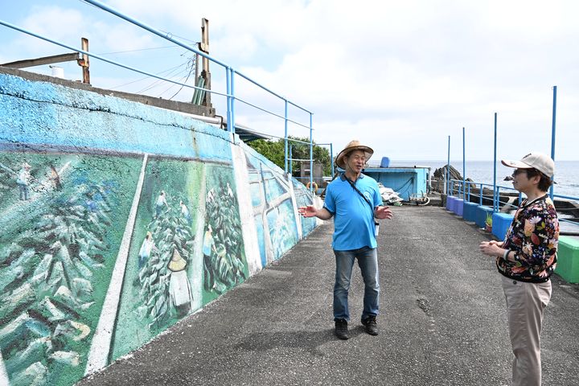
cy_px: 193
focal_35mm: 27
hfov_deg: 67.4
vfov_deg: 47.9
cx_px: 290
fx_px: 434
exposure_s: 1/250
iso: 100
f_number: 6.3
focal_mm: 18
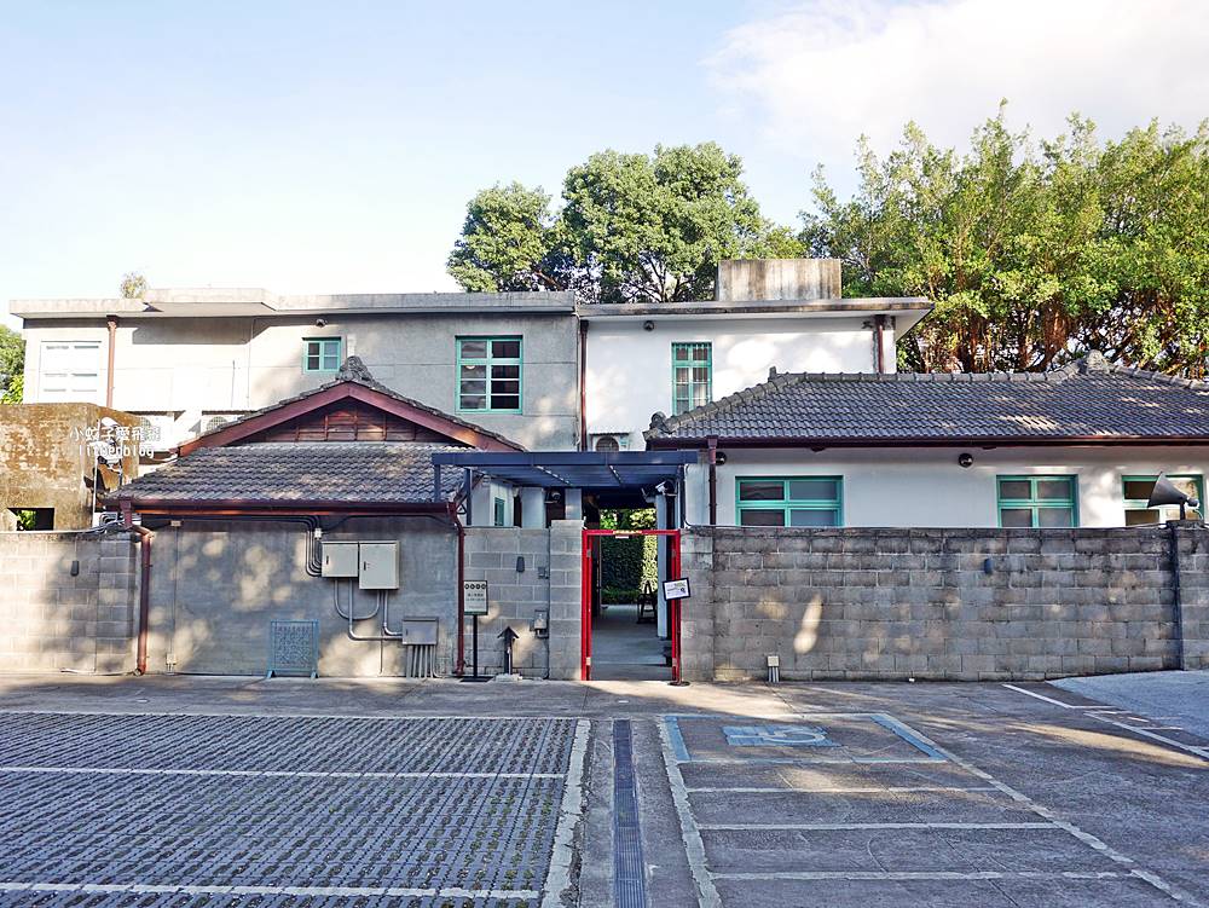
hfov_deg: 63.4
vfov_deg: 49.8
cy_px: 454
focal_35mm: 28
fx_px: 978
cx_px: 604
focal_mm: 14
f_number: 3.2
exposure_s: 1/640
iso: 200
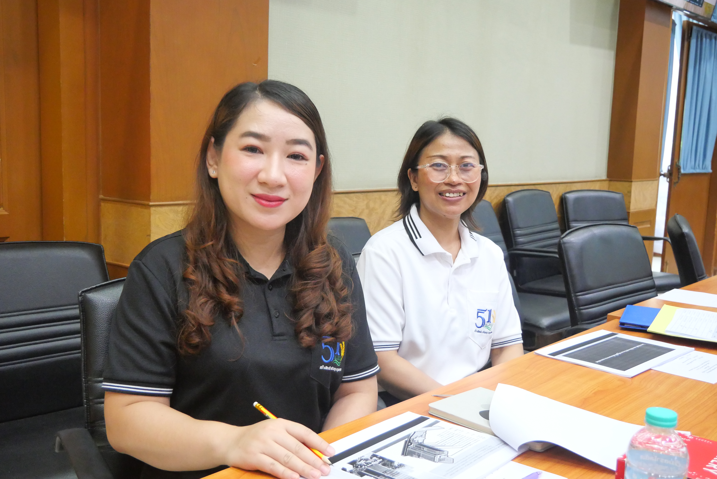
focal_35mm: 37
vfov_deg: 36.0
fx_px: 737
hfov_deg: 51.9
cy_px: 240
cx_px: 358
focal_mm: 18
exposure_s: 1/60
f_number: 3.9
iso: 3200
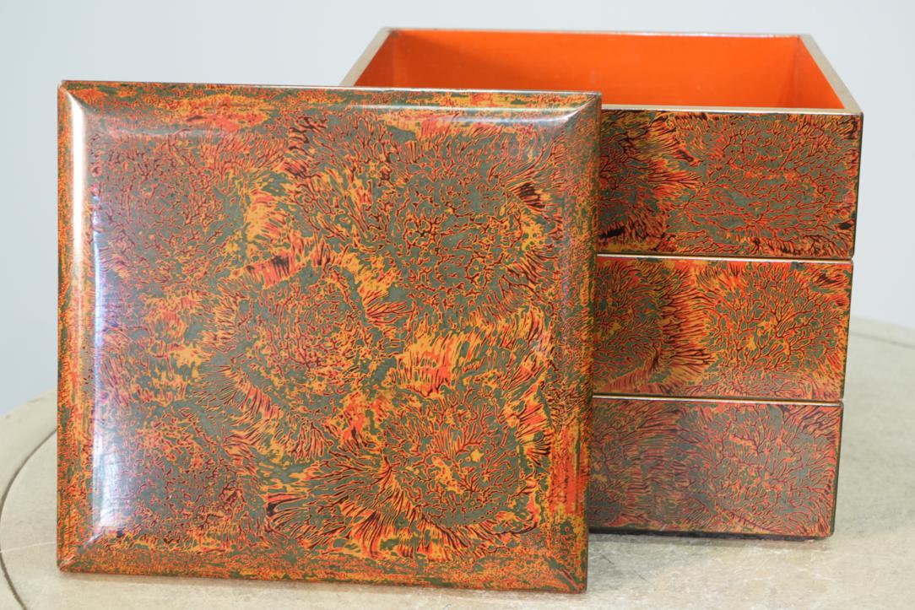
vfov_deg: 19.5
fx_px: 1779
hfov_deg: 28.8
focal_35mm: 70
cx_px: 458
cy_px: 305
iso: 2000
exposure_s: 1/20
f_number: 10
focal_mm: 70
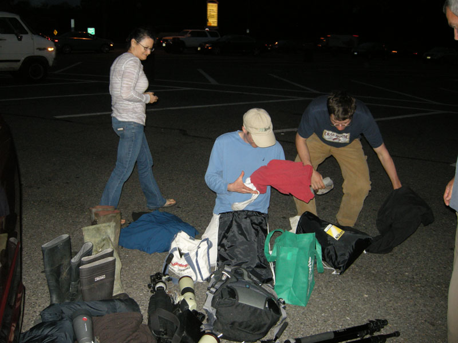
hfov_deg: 52.6
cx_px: 229
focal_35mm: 35
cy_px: 172
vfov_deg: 40.7
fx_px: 463
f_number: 2.7
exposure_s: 1/60
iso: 206
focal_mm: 7.5
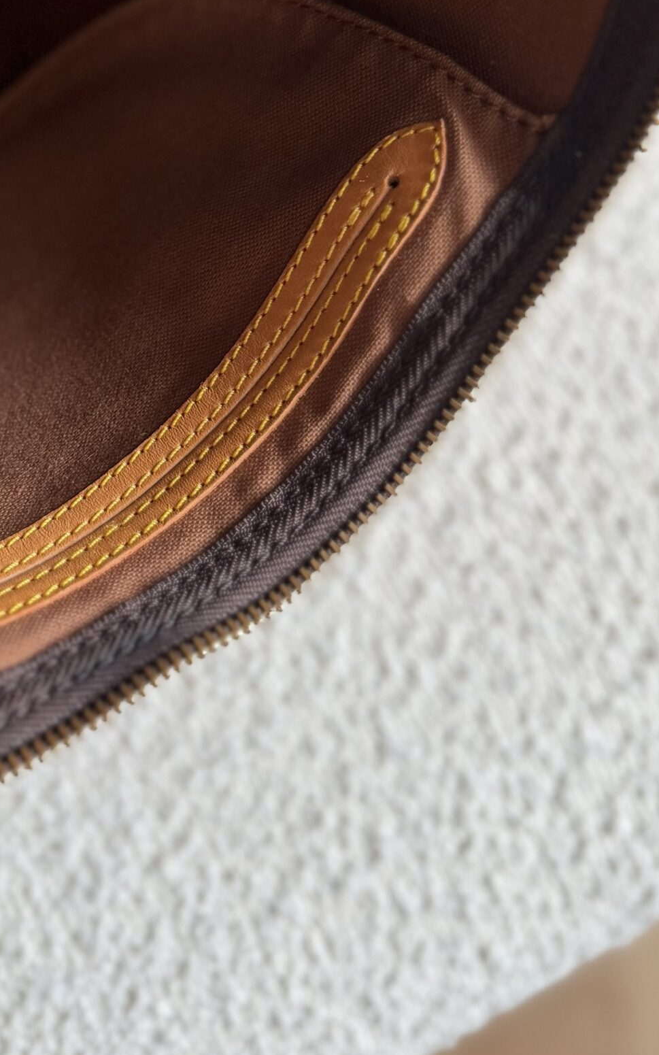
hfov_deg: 29.7
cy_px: 302
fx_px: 1207
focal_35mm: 42
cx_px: 109
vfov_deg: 46.0
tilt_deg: -71.4
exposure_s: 1/86
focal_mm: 6.76
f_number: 1.78
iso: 200
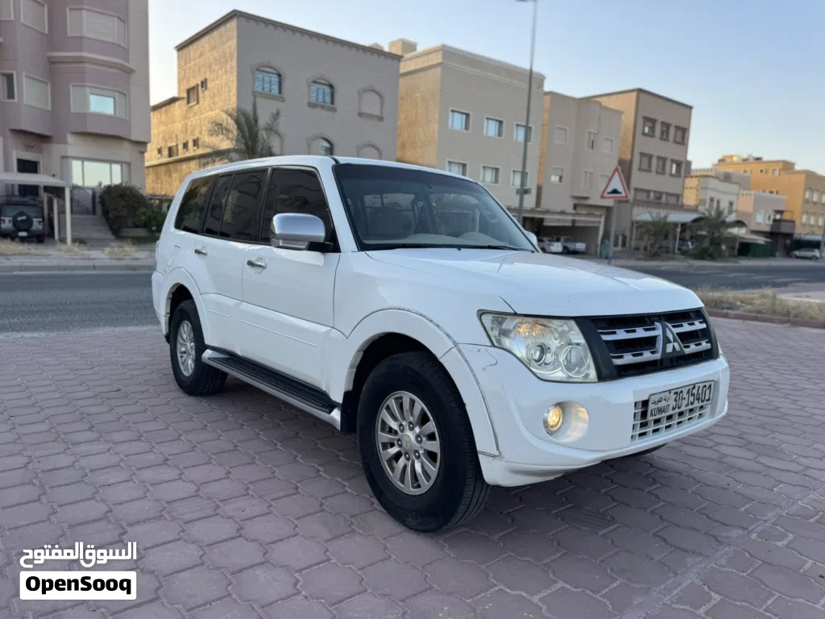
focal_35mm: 24
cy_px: 310
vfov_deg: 56.8
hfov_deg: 71.6
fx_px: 572
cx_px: 412
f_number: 1.78
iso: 80
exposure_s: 1/1059
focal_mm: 6.76
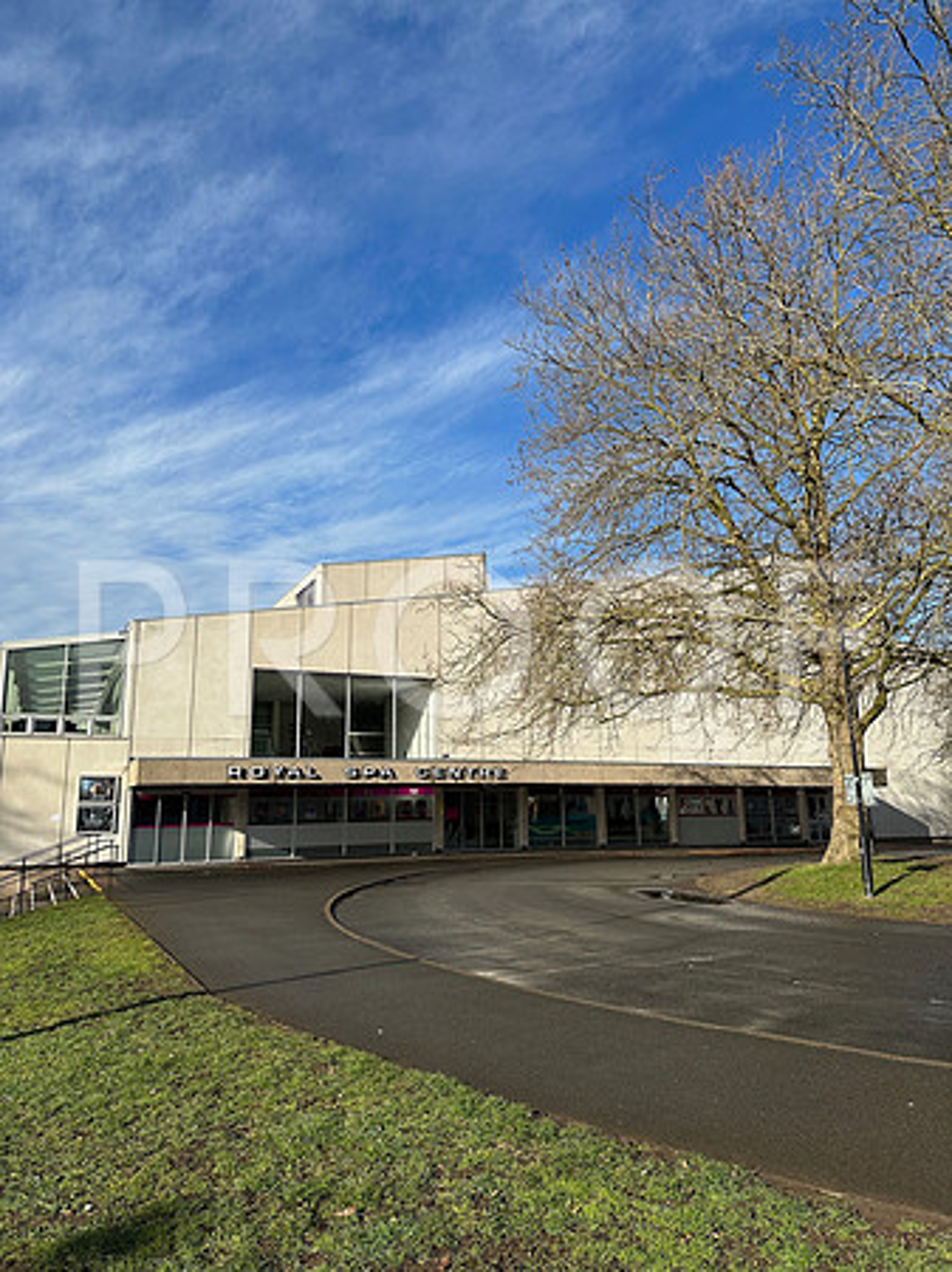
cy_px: 636
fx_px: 881
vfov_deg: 71.6
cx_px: 476
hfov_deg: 56.8
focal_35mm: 24
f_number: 1.78
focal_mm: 6.86
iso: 80
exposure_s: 1/6211
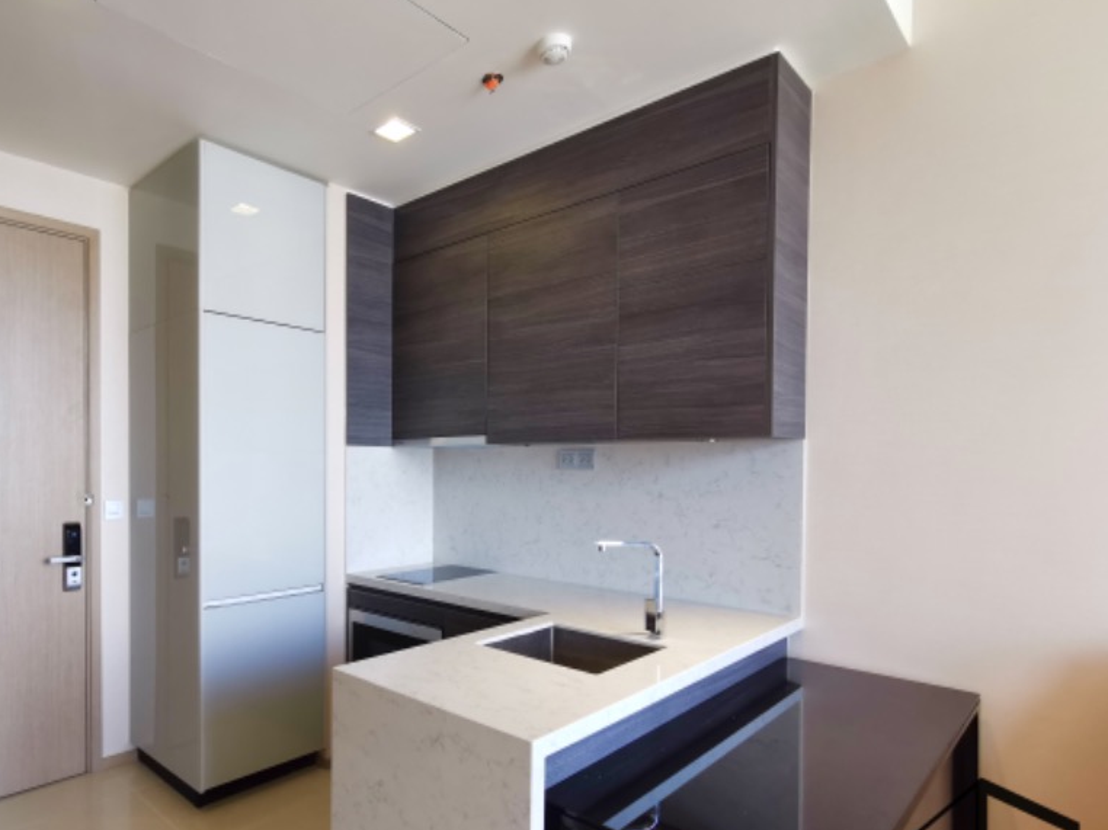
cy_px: 478
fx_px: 672
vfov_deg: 63.1
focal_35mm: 21
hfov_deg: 77.1
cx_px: 394
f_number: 2.2
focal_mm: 2.35
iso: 160
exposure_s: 1/50
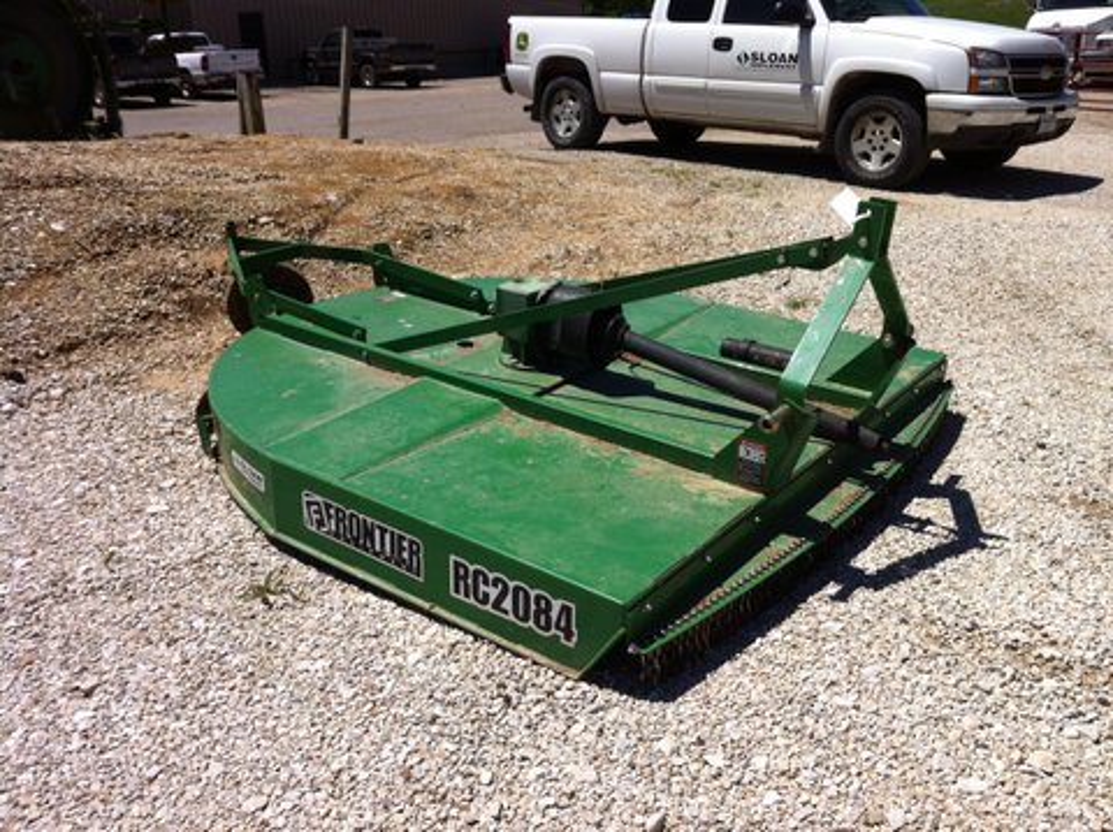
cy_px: 416
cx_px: 556
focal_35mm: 35
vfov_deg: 40.6
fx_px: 1124
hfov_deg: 52.7
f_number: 2.8
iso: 80
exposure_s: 1/2320
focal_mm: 3.85
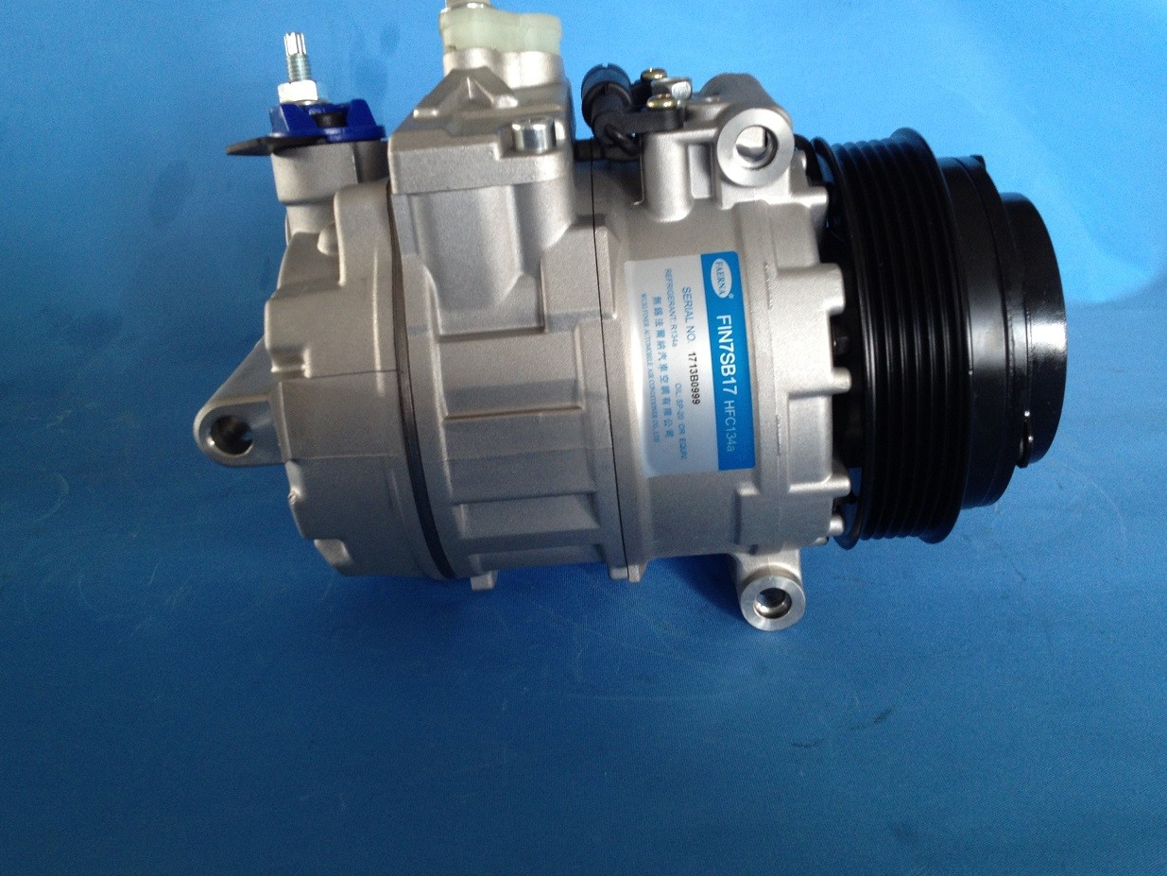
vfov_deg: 38.7
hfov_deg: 50.1
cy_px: 427
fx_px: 1248
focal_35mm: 37
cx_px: 573
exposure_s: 1/20
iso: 100
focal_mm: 4.28
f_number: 2.4
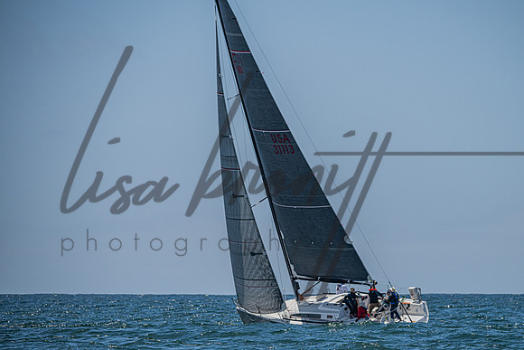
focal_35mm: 269
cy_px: 203
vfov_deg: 5.1
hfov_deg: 7.6
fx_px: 3920
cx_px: 317
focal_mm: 220
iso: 320
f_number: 5.6
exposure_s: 1/5000
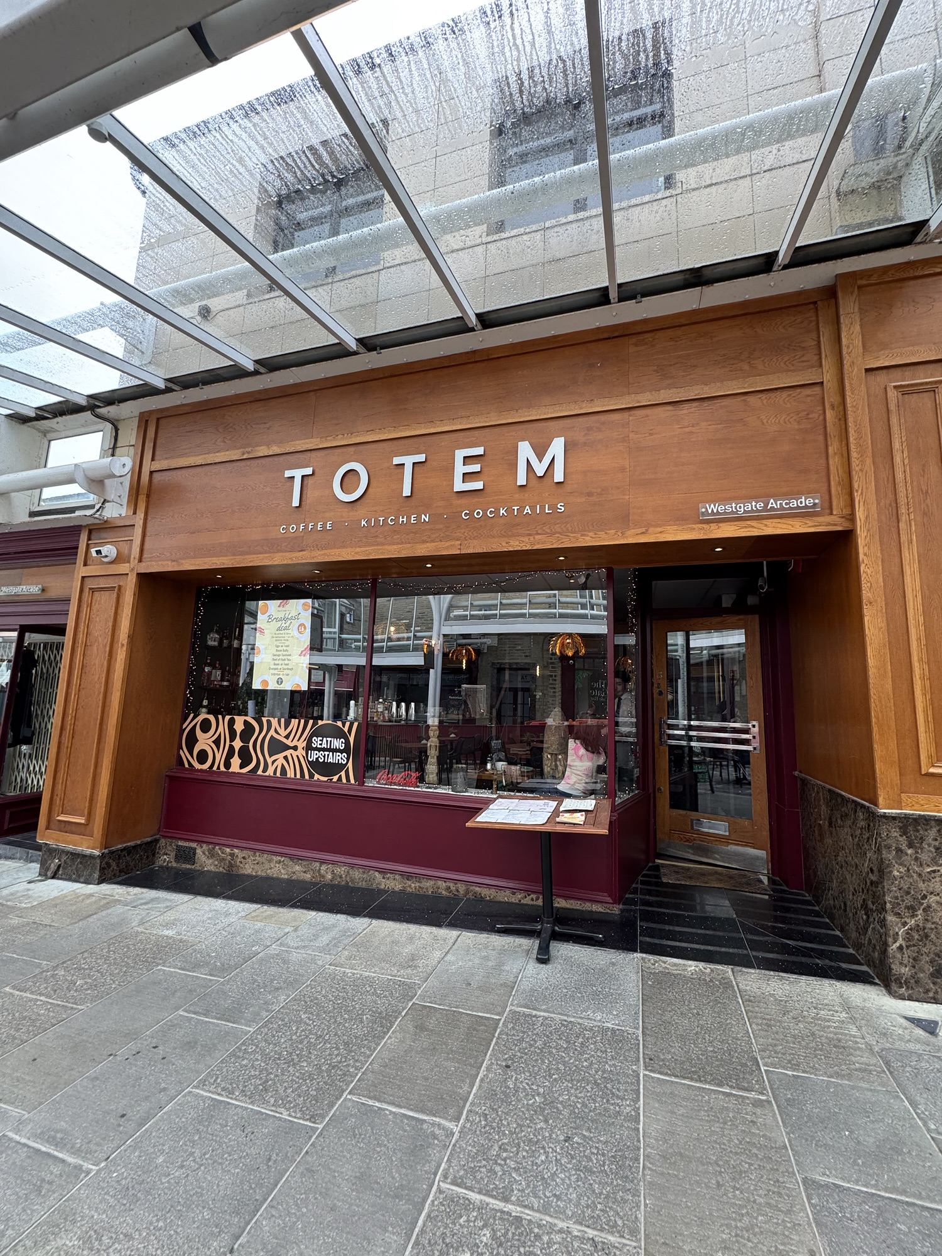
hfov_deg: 85.7
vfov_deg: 102.1
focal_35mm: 14
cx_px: 471
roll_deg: -1.9
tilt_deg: +11.3
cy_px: 628
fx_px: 508
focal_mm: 2.22
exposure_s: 1/99
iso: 50
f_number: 2.2
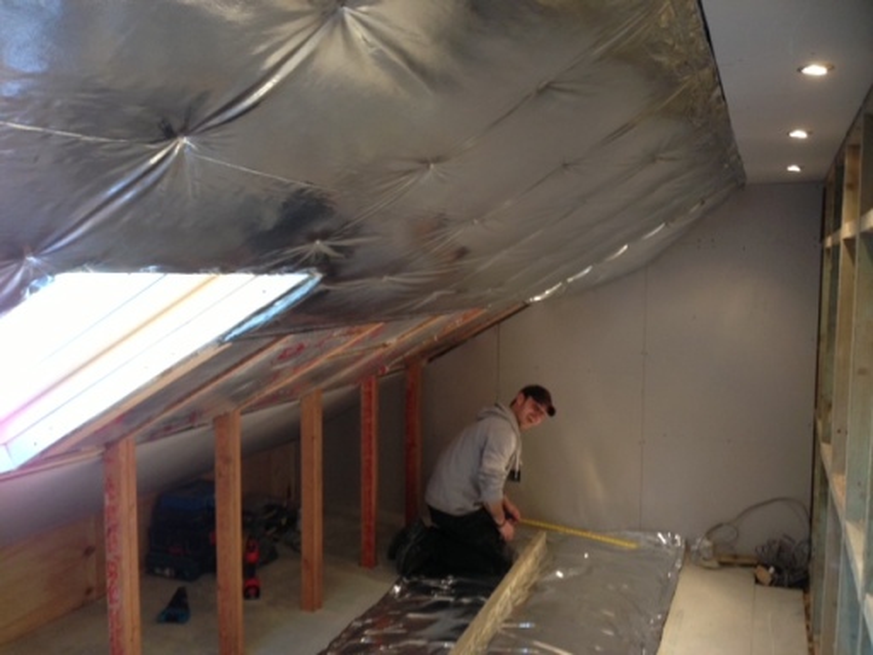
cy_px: 328
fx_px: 832
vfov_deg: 42.9
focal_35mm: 33
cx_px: 436
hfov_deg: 55.4
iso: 100
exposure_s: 1/20
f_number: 2.4
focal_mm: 4.13
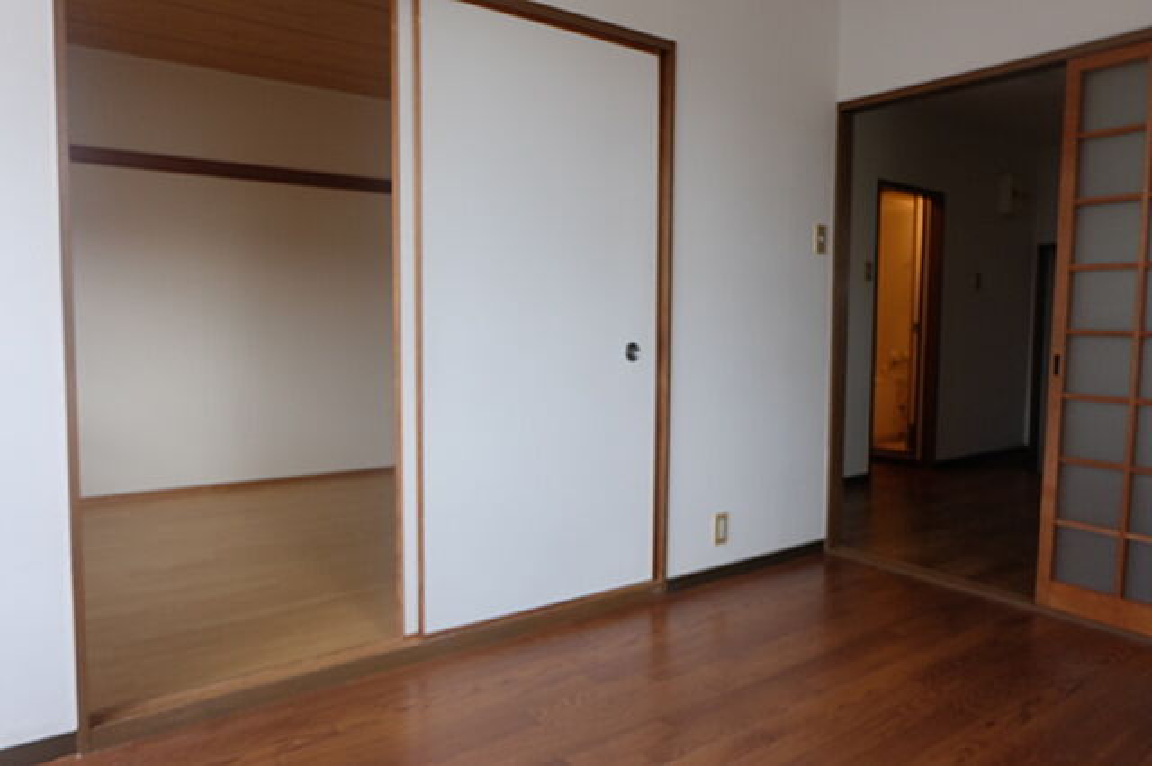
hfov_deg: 73.8
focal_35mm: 24
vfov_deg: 53.1
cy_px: 383
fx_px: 768
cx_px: 576
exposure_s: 1/125
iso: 800
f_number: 3.5
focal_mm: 16
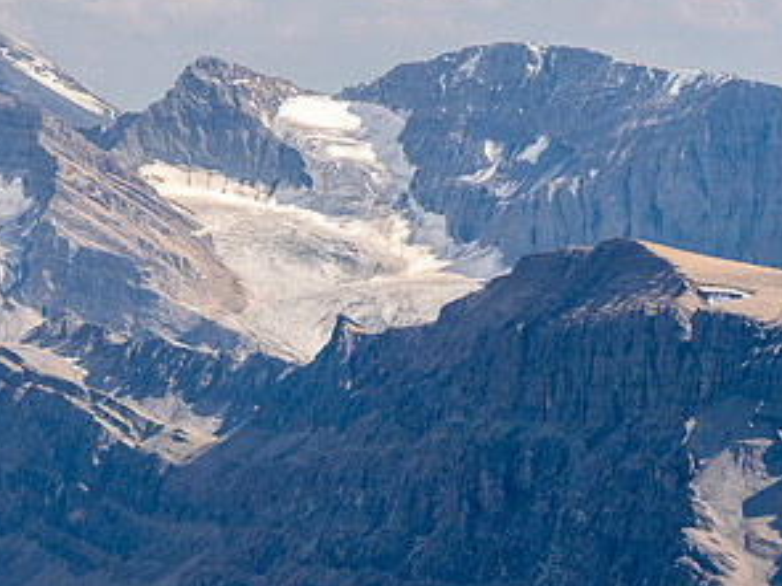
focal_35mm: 350
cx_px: 175
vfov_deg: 4.2
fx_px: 7904
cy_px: 325
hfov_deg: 5.7
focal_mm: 89
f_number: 8
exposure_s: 1/250
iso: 200
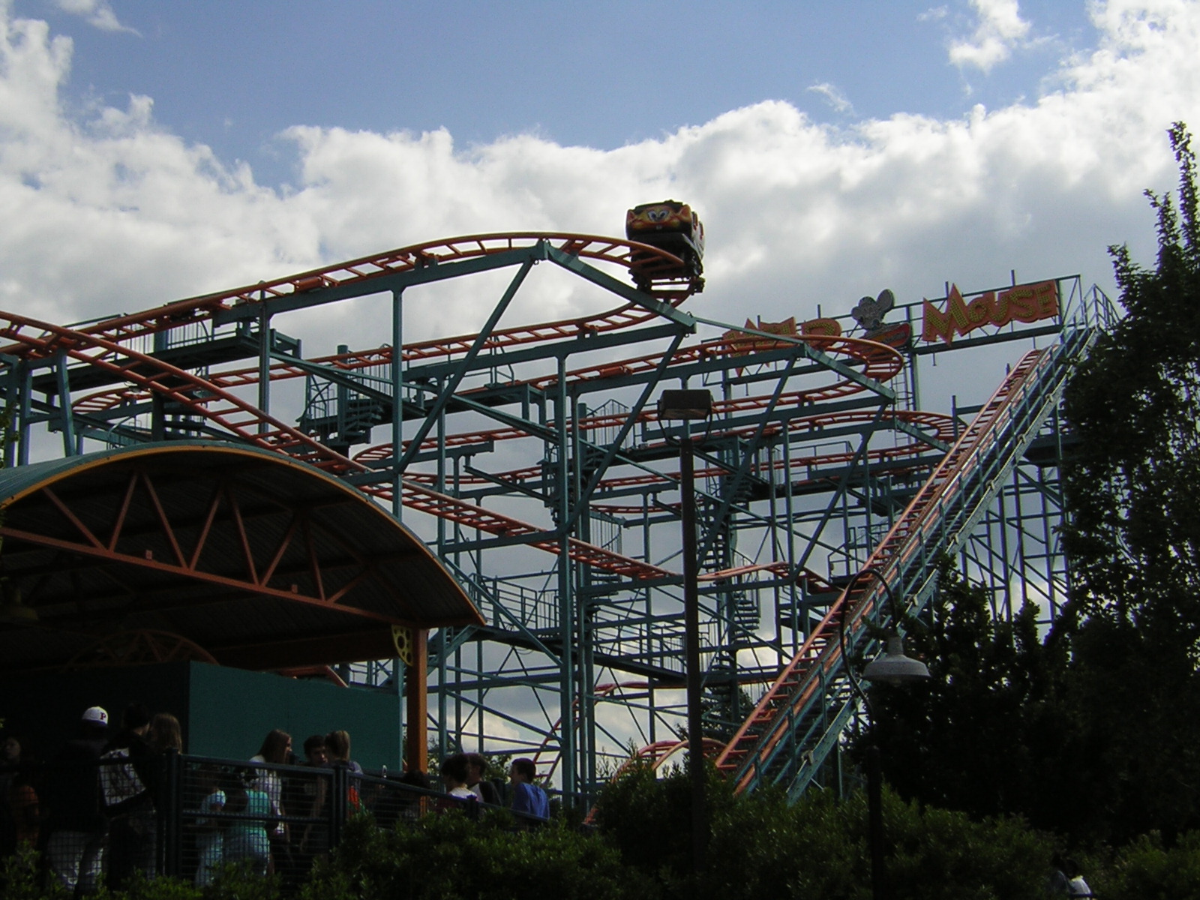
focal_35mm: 54
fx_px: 1872
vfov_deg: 27.0
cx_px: 600
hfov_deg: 35.5
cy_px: 450
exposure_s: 1/447
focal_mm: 7.1
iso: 50
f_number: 6.4
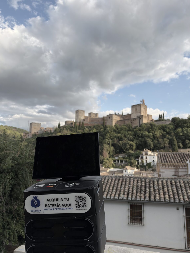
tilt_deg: +9.1
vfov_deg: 69.4
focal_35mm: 25
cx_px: 98
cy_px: 127
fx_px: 183
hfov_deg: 54.9
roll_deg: -0.4
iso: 64
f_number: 1.8
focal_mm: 6.93
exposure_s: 1/1242
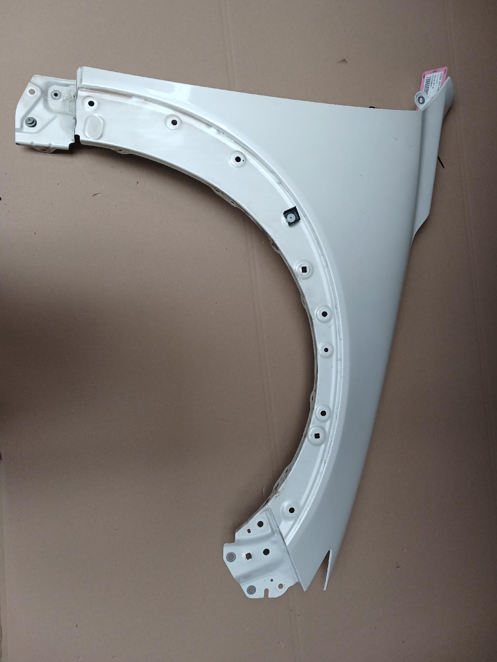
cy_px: 326
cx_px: 250
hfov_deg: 49.7
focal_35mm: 28
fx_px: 536
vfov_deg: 63.4
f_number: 1.8
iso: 64
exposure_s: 1/50.3
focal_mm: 3.98
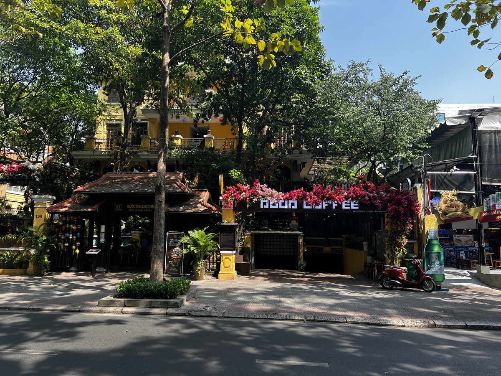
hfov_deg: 67.3
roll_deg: +0.3
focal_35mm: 26
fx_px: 376
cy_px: 188
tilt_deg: +7.5
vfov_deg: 53.1
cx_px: 250
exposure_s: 1/614
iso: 50
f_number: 1.5
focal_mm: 5.7
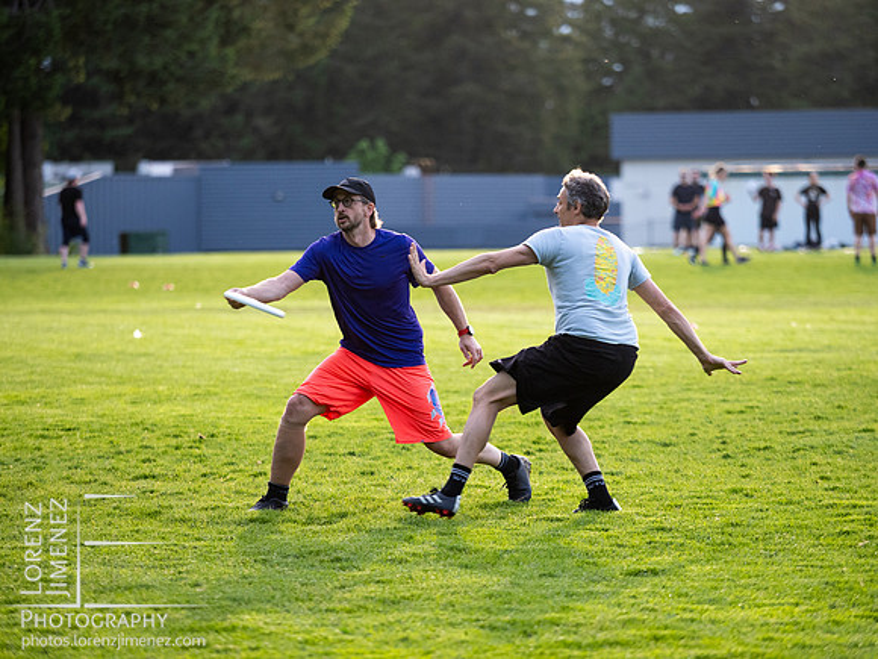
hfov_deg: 7.3
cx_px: 439
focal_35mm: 270
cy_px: 330
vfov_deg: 5.5
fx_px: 6848
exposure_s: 1/1000
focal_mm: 135
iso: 500
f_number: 2.8
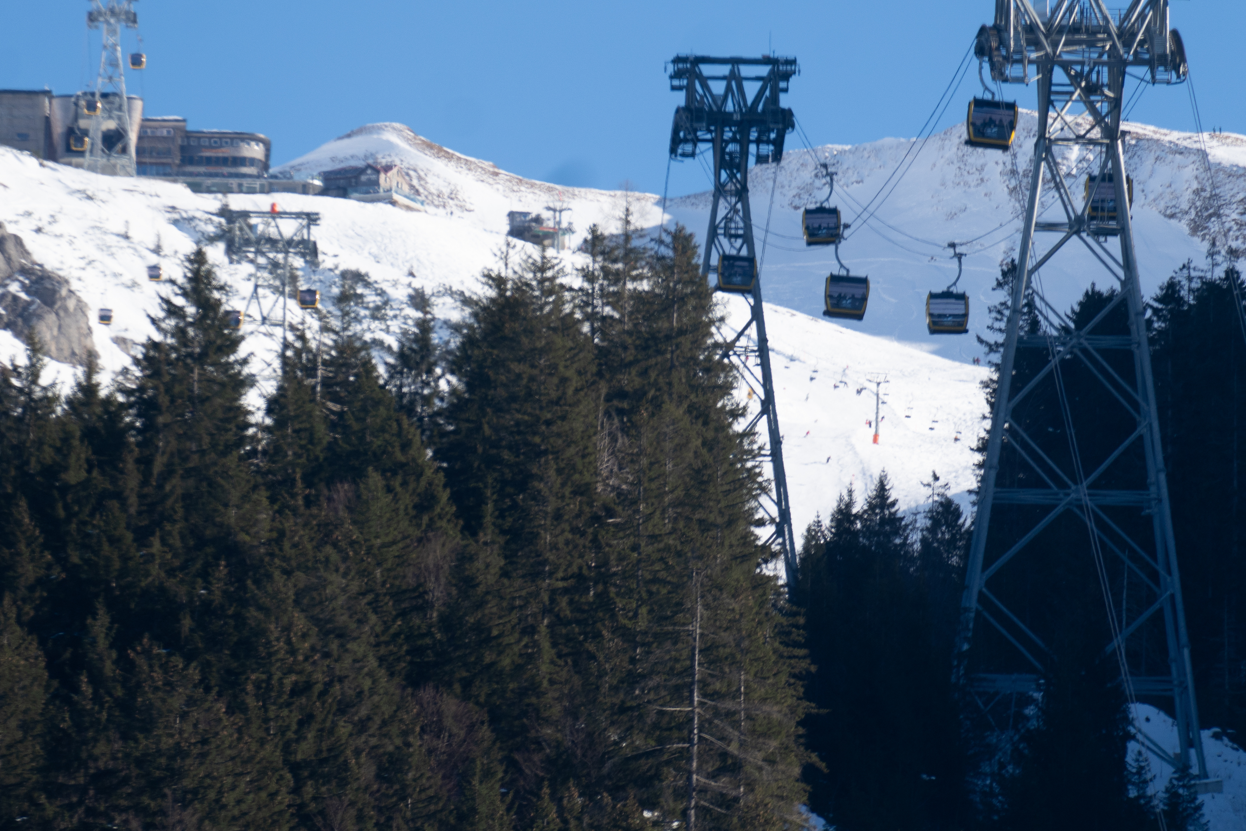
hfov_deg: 2.7
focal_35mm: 762
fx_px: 26372
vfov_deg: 1.8
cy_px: 253
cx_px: 536
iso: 160
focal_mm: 350
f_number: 6.3
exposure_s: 1/500
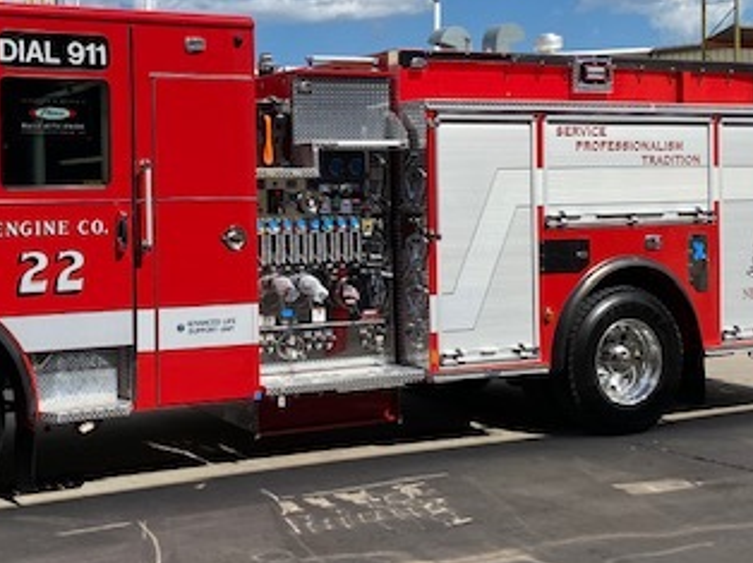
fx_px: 1152
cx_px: 180
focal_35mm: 53
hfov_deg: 35.3
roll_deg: +0.0
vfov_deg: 27.3
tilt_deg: -0.4
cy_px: 187
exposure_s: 1/4608
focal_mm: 4.25
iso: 32
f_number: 1.8
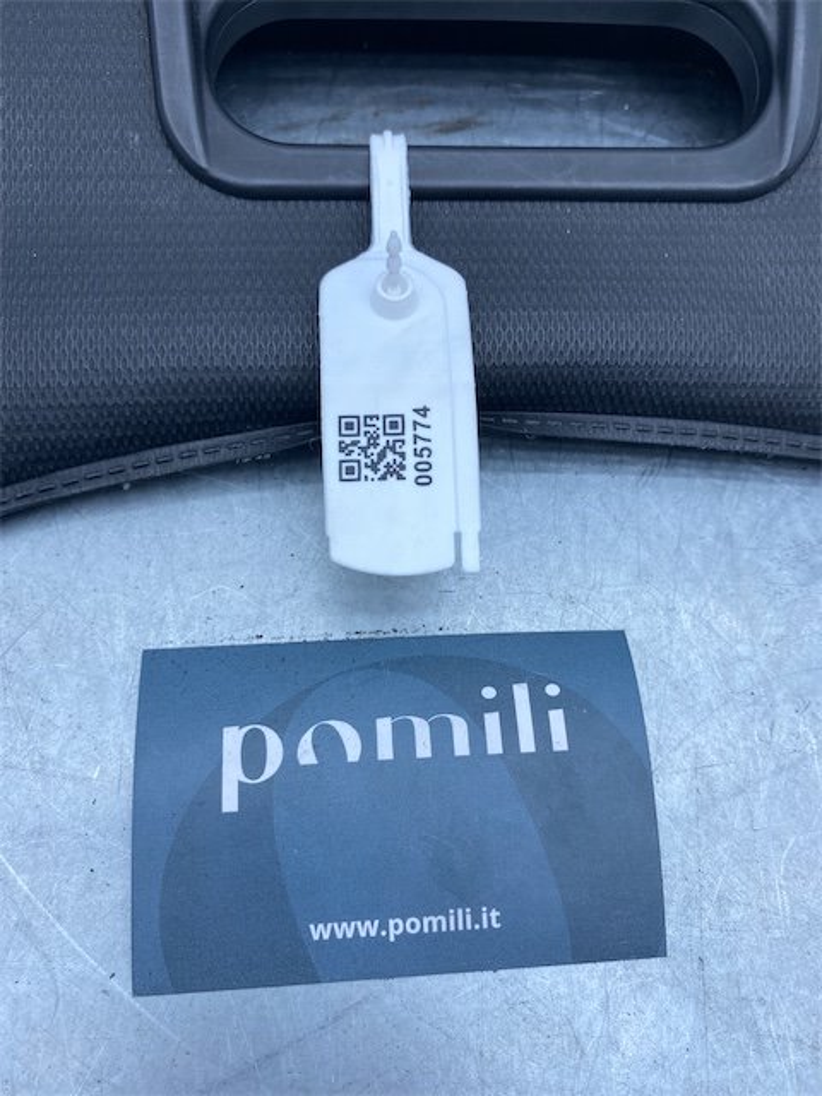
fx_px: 823
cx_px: 411
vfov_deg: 67.3
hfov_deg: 53.1
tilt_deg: -73.0
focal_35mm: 26
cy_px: 548
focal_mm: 4.25
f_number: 1.8
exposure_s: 1/827
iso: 32
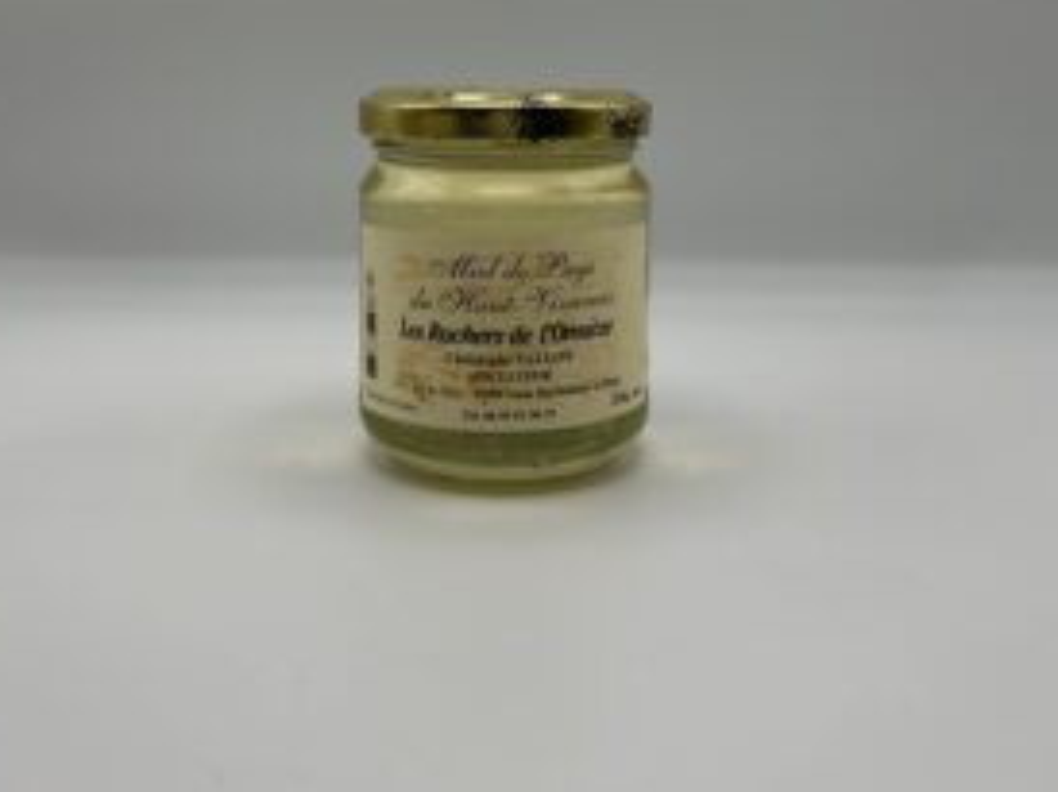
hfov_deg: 49.0
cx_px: 525
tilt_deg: -6.6
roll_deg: -1.2
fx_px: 1160
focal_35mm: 38
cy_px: 189
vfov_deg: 36.7
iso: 50
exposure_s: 1/957
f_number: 1.5
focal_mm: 5.7
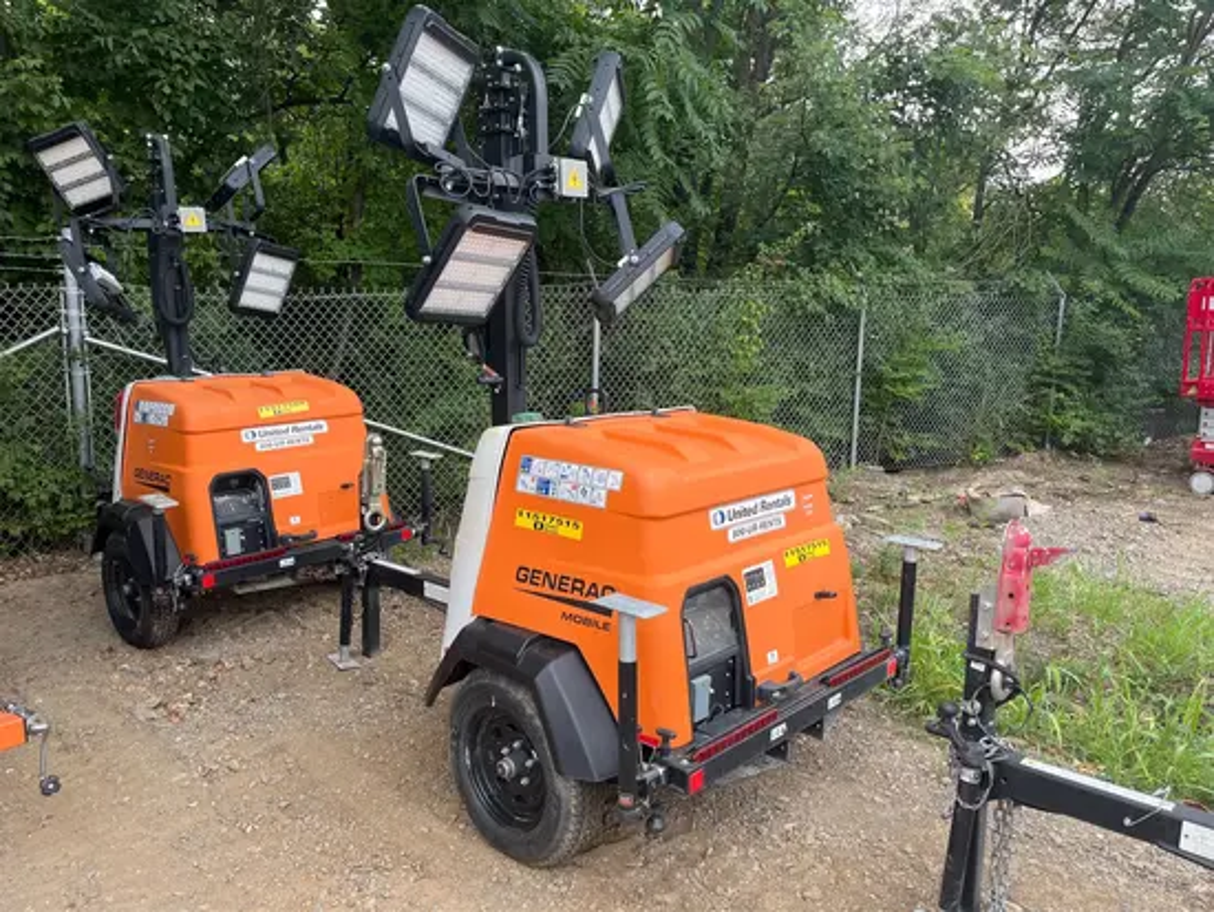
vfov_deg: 53.1
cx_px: 607
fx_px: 912
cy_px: 456
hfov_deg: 67.3
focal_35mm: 26
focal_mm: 5.1
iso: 40
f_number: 1.6
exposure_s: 1/189
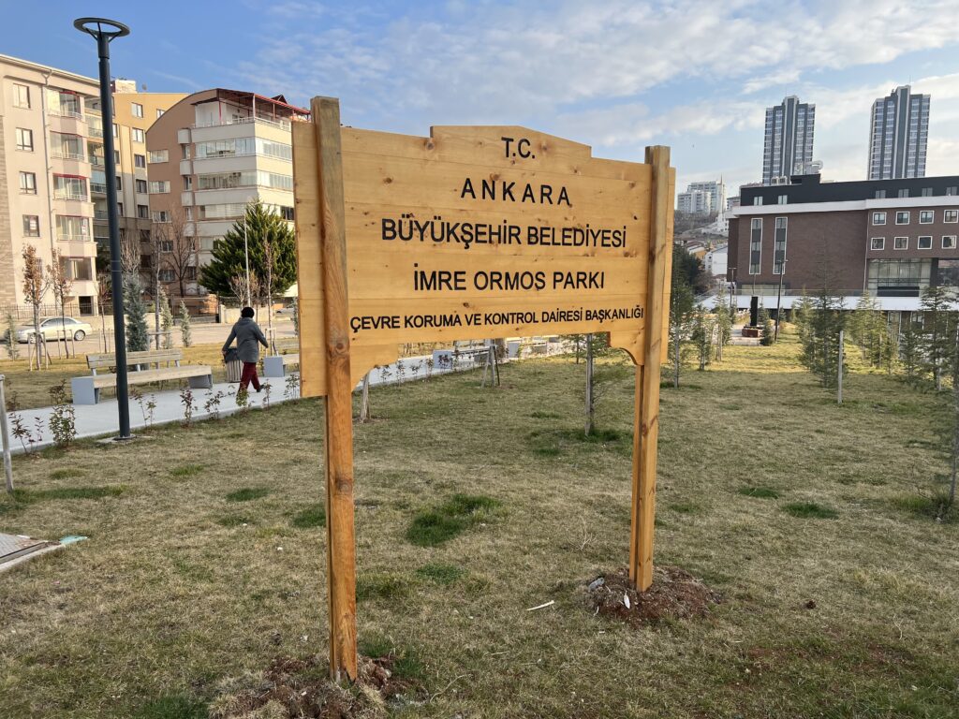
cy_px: 360
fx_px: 720
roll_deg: +0.5
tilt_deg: -6.2
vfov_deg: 53.1
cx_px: 480
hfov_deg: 67.3
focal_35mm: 26
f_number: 1.5
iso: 50
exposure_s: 1/1575
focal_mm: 5.7
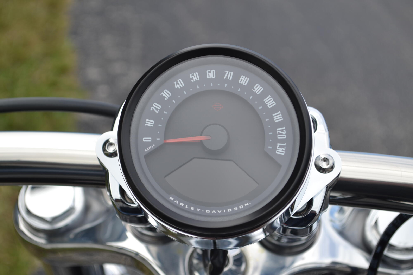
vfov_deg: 16.6
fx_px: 946
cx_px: 206
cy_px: 138
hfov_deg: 24.6
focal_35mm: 82
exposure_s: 1/250
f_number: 8
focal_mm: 55
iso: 100
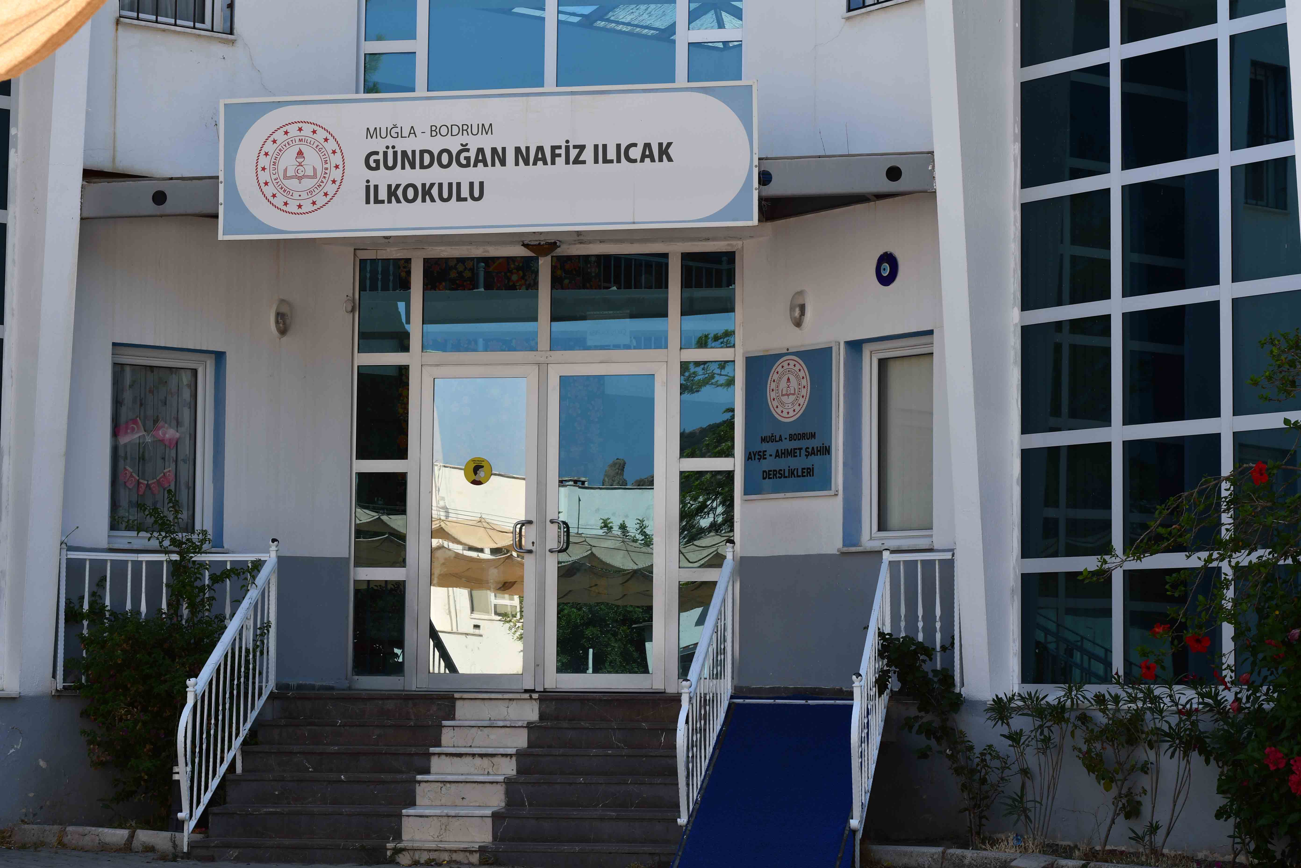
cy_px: 434
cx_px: 650
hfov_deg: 27.0
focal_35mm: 75
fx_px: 2710
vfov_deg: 18.2
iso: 140
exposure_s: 1/250
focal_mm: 50
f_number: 8
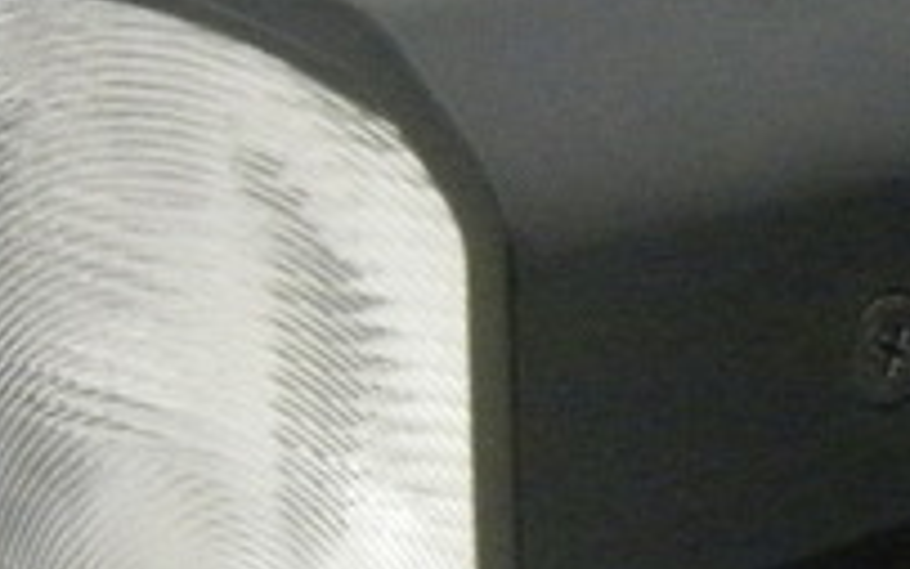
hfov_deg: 11.6
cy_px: 815
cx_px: 1789
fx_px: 4044
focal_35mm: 163
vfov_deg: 7.9
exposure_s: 1/26
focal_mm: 4.6
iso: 400
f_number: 5
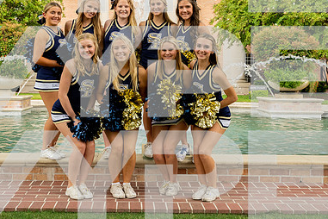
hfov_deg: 36.7
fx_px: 492
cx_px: 129
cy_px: 72
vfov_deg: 24.9
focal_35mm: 54
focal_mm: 35
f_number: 5
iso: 400
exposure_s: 1/160
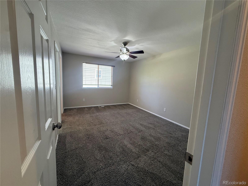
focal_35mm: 14
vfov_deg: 85.7
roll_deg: -3.0
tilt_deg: -6.5
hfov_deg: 102.1
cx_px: 124
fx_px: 100
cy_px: 93
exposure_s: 1/120
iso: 320
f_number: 2.2
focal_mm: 2.22
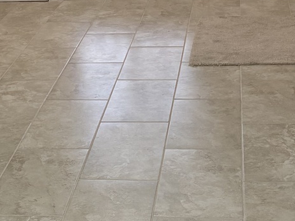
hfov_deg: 23.9
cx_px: 76
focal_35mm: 81
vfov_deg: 17.8
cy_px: -1
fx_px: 691
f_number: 1.6
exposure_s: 1/120
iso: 100
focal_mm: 5.96
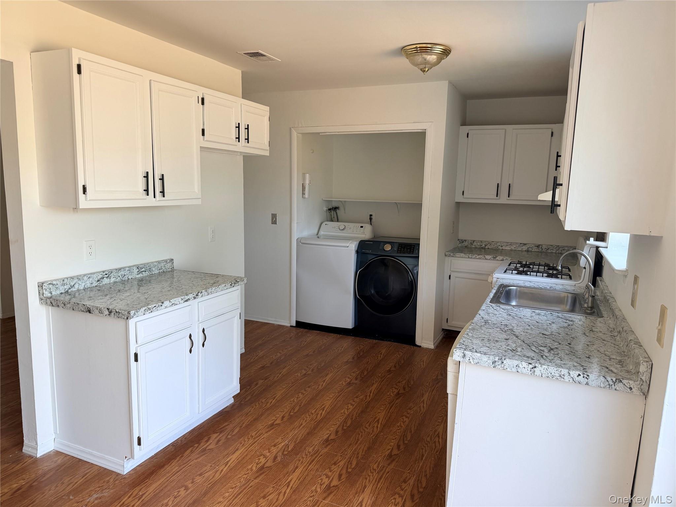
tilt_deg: -9.0
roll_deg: -1.3
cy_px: 254
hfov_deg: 71.6
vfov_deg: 56.8
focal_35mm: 24
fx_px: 469
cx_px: 338
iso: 64
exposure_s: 1/121
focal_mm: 6.76
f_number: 1.78
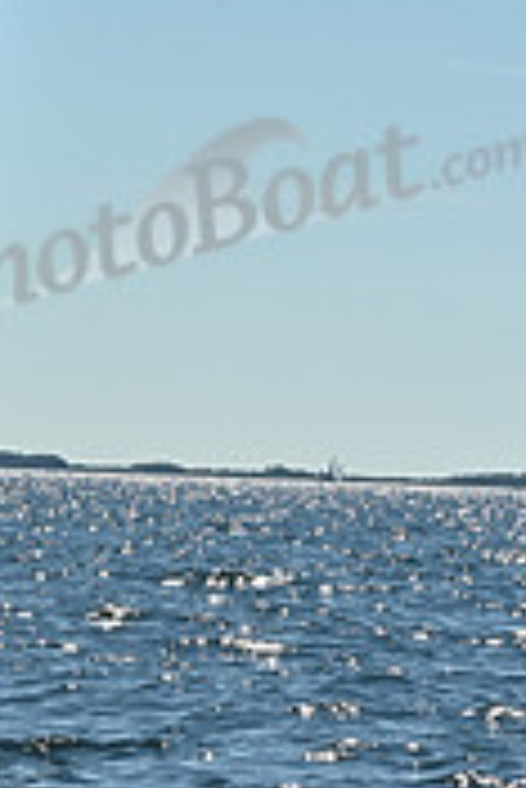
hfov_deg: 5.9
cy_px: -414
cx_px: -326
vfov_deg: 8.6
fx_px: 5074
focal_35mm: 232
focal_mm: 70
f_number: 9
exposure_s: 1/1600
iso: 250
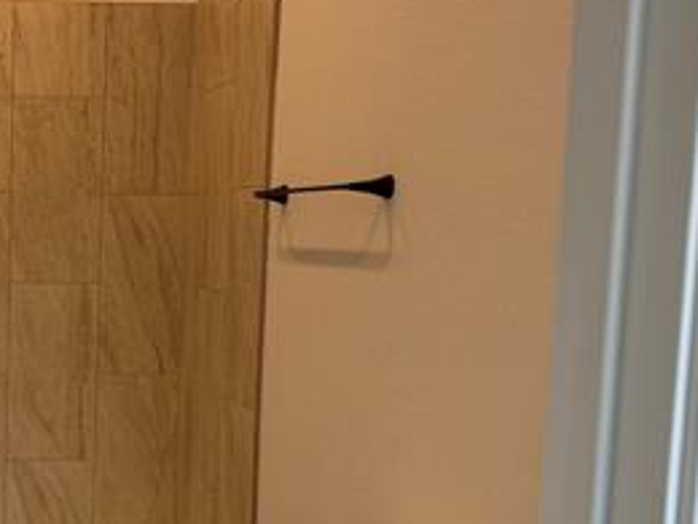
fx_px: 1190
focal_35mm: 59
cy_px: 367
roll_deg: -0.6
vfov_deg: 24.6
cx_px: -16
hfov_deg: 30.2
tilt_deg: -6.9
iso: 64
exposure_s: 1/154
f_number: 1.78
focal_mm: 6.76
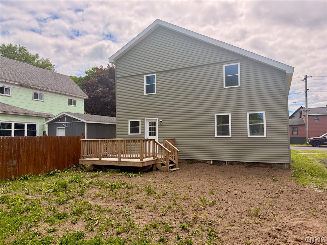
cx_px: 164
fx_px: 227
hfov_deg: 71.6
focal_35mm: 24
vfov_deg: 56.8
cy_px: 122
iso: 100
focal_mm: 6.76
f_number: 1.78
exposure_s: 1/6173
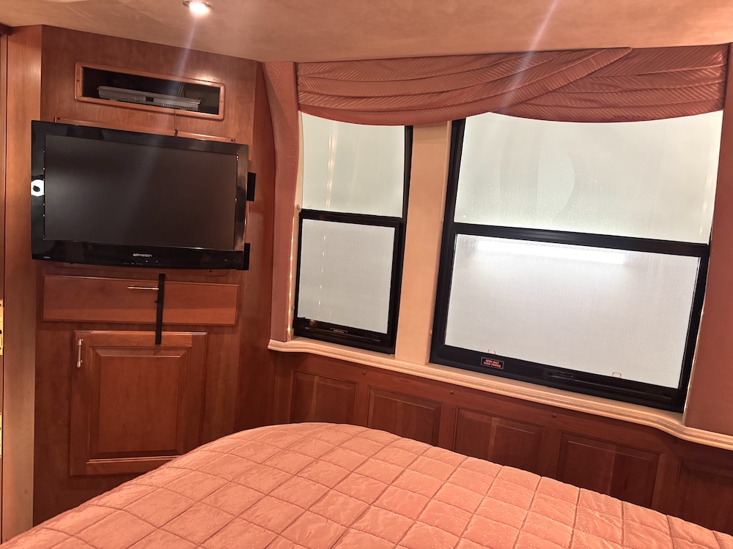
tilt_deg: -7.5
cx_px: 366
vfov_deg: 56.8
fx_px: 508
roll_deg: -5.0
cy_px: 274
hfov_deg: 71.6
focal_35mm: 24
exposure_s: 1/40
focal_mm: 6.76
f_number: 1.78
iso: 800
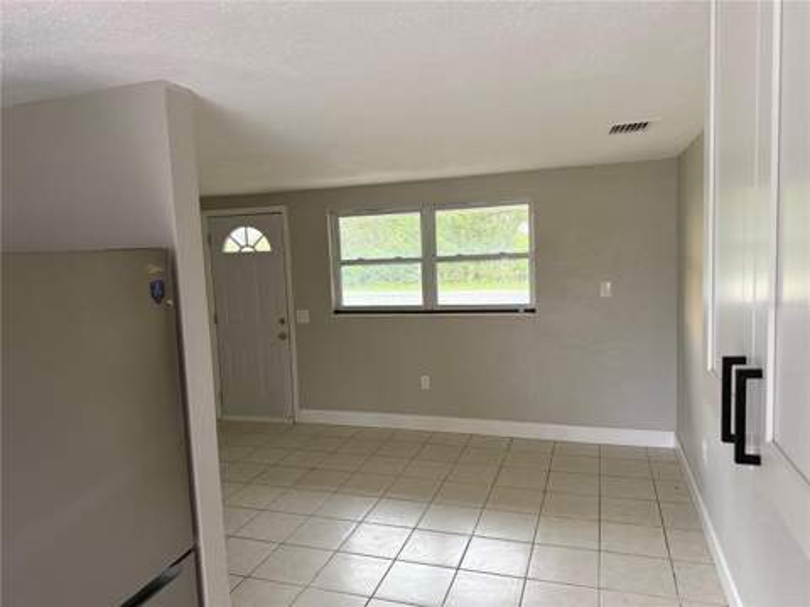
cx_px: 405
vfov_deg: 56.8
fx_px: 562
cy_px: 304
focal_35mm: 24
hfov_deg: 71.6
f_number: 1.78
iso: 800
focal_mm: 6.76
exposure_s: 1/60
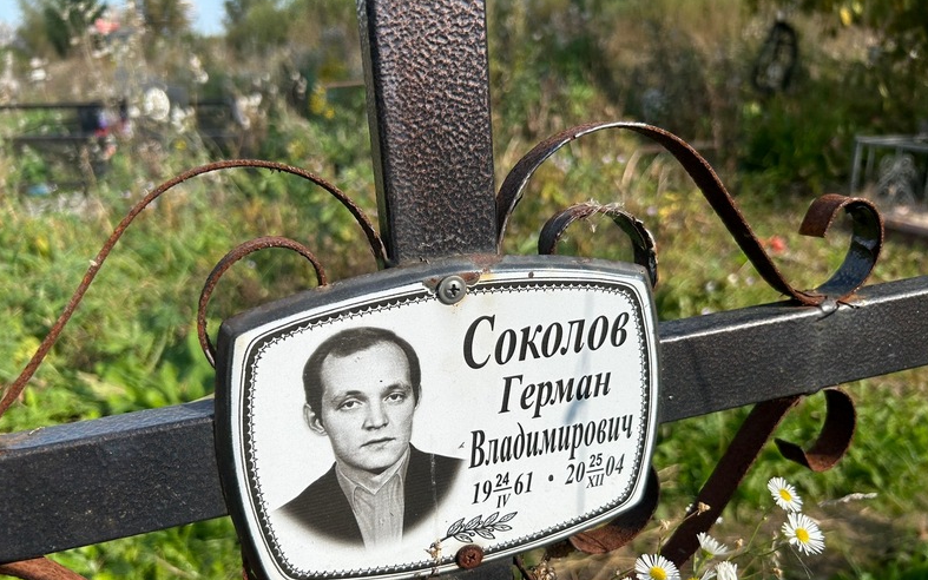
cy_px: 340
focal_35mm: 28
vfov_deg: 44.4
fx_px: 708
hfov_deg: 66.5
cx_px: 469
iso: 50
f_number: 1.5
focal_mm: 5.7
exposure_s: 1/4630
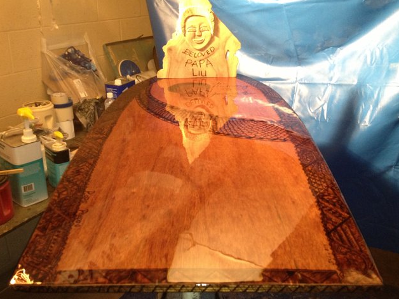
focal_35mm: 39
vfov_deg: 36.8
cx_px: 208
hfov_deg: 47.8
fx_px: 450
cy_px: 156
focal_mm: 4.28
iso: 250
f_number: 2.4
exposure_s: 1/20
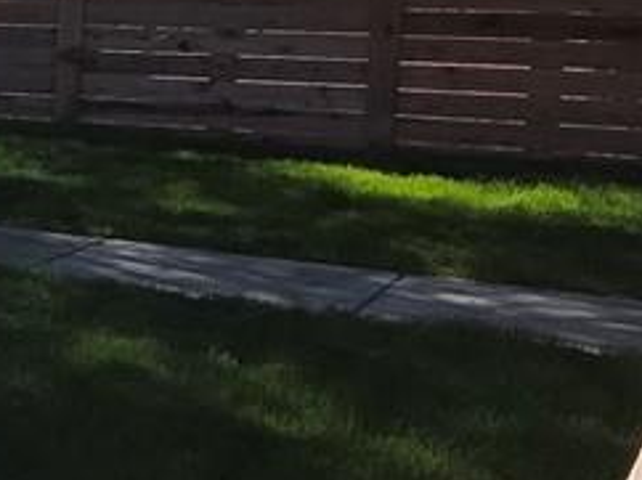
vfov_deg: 17.1
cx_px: -799
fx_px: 1593
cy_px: 151
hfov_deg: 15.5
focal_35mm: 86
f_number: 1.9
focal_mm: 2.2
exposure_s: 1/1218
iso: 20
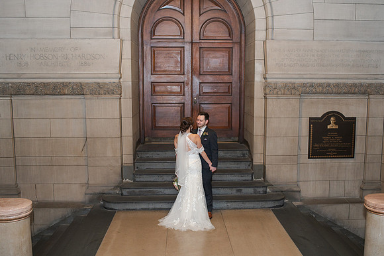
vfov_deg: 34.8
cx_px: 204
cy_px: 136
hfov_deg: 50.4
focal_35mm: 38
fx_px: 408
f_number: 3.5
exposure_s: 1/200
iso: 1000
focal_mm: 35
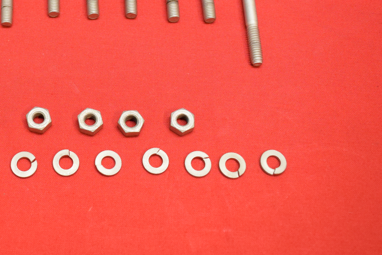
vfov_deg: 20.7
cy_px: 59
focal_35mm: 65
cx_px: 53
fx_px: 690
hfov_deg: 29.9
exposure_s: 1/125
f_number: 5
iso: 2000
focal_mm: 22
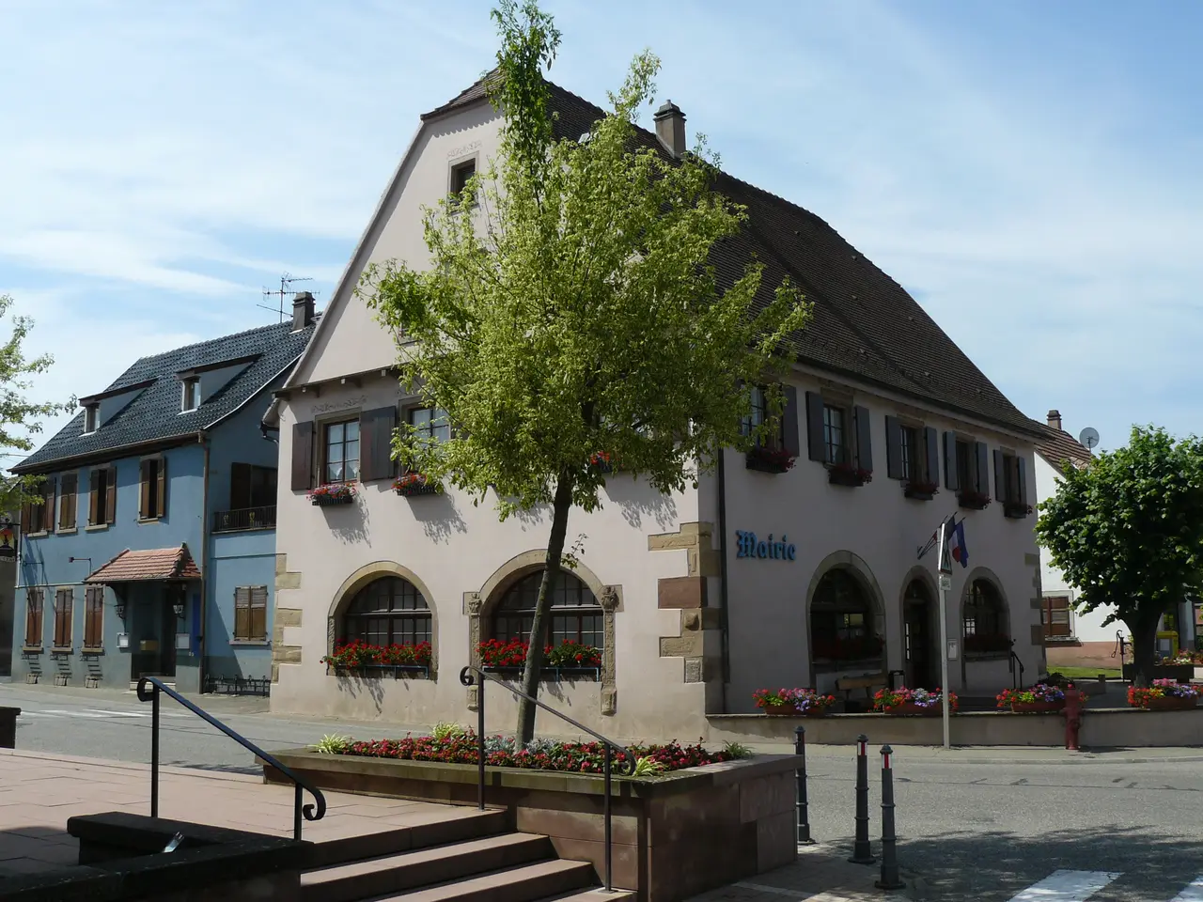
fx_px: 1251
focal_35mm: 36
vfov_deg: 39.7
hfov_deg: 51.4
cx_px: 602
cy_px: 451
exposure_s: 1/500
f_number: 5.6
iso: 100
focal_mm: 6
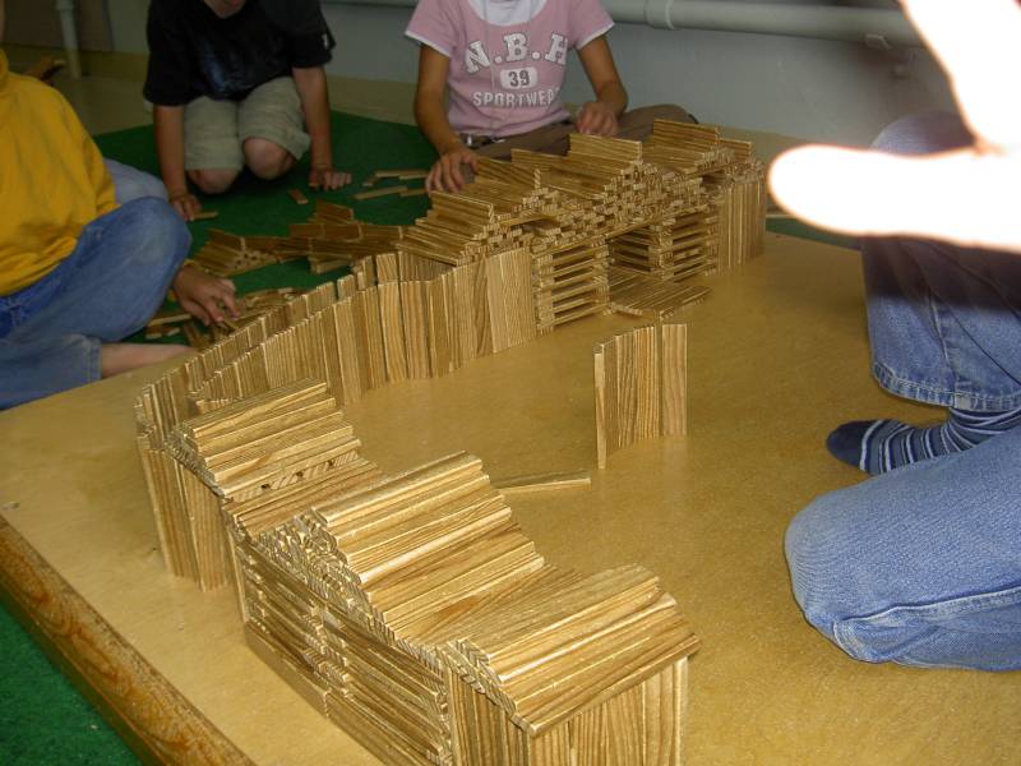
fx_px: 1150
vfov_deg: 36.8
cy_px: 383
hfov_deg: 47.9
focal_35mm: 39
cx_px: 510
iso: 100
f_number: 2.8
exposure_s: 1/60
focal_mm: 8
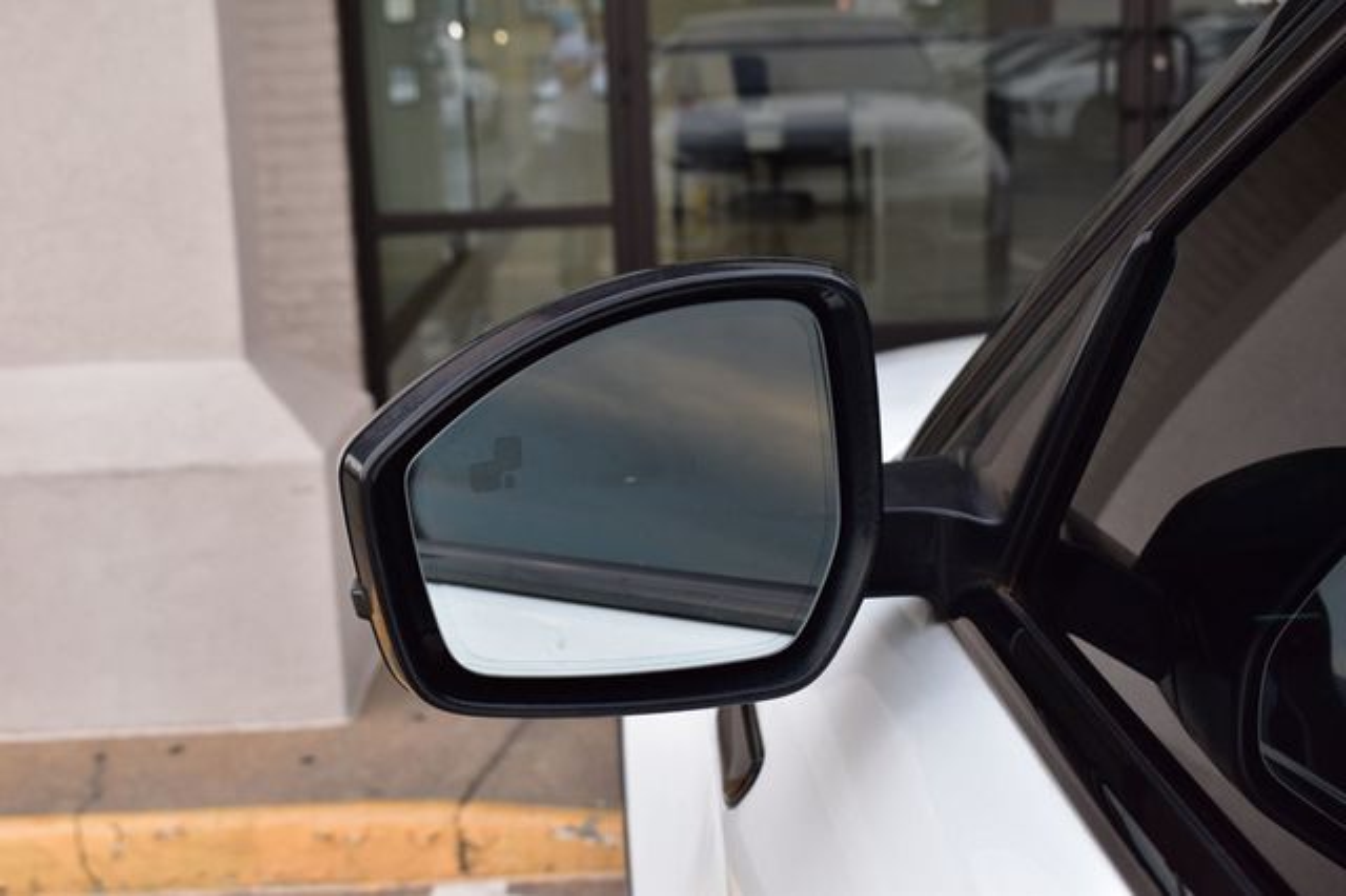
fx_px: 1794
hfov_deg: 41.1
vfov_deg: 28.0
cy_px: 448
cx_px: 673
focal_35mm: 48
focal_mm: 32
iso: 400
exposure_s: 1/40
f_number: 7.1
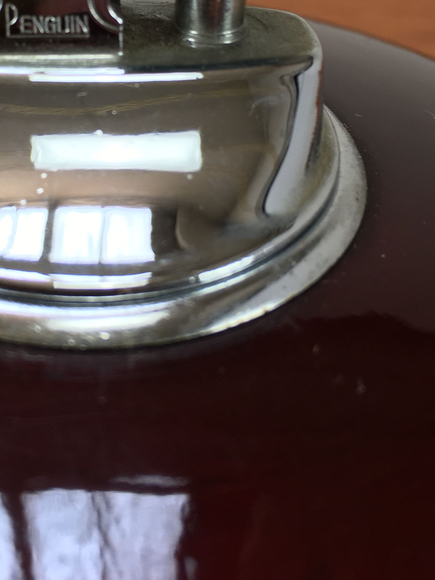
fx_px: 804
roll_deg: -0.7
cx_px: 105
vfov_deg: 38.3
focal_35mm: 48
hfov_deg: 29.8
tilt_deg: -31.4
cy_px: 122
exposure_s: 1/50
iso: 32
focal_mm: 4.15
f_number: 2.2
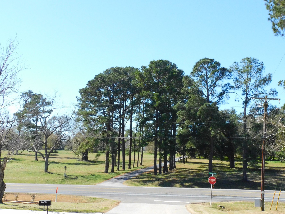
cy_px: 100
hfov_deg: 36.8
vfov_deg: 28.0
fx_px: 428
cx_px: 133
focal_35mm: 52
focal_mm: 8.1
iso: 800
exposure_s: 1/1250
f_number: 5.6
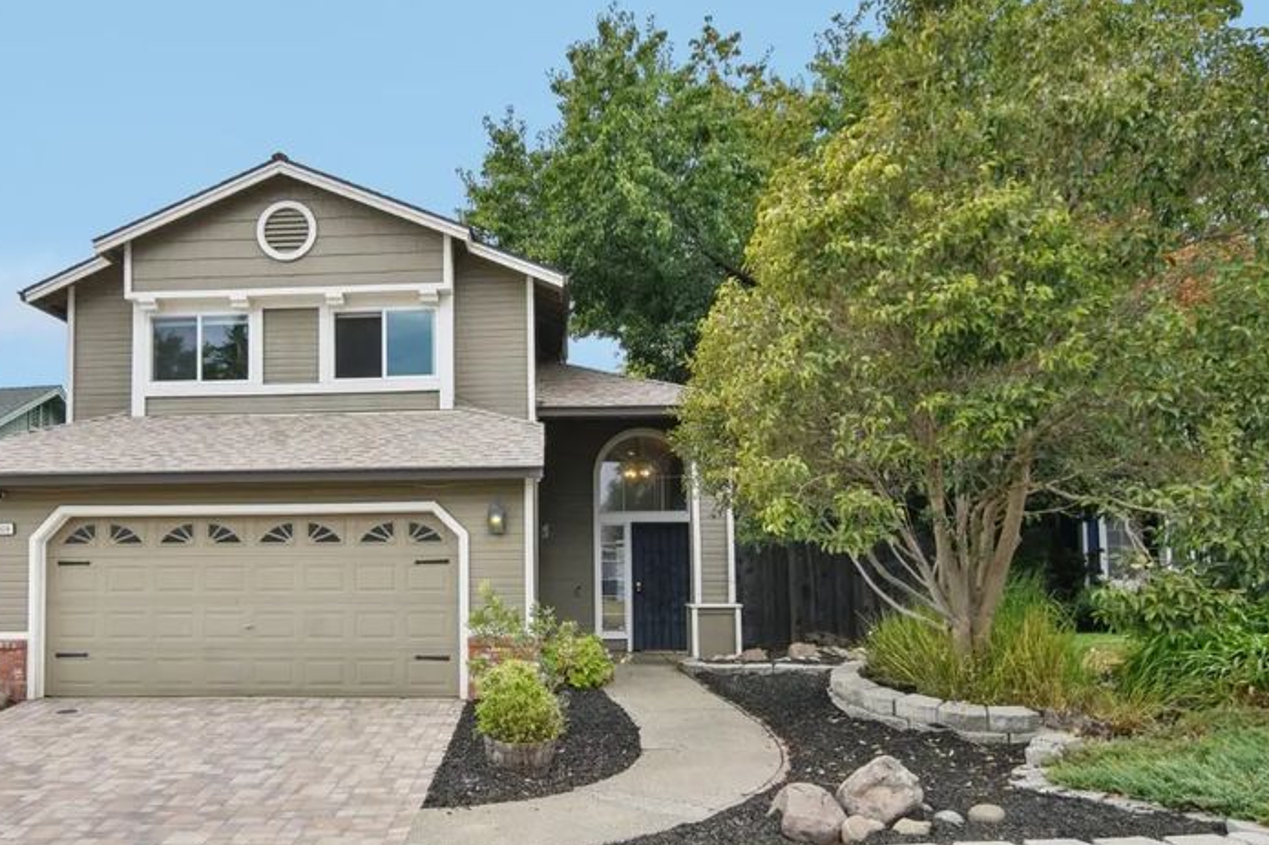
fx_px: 1013
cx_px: 498
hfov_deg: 63.5
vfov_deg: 45.2
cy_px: 469
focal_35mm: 29
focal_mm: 13
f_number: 8
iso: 100
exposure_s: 1/80
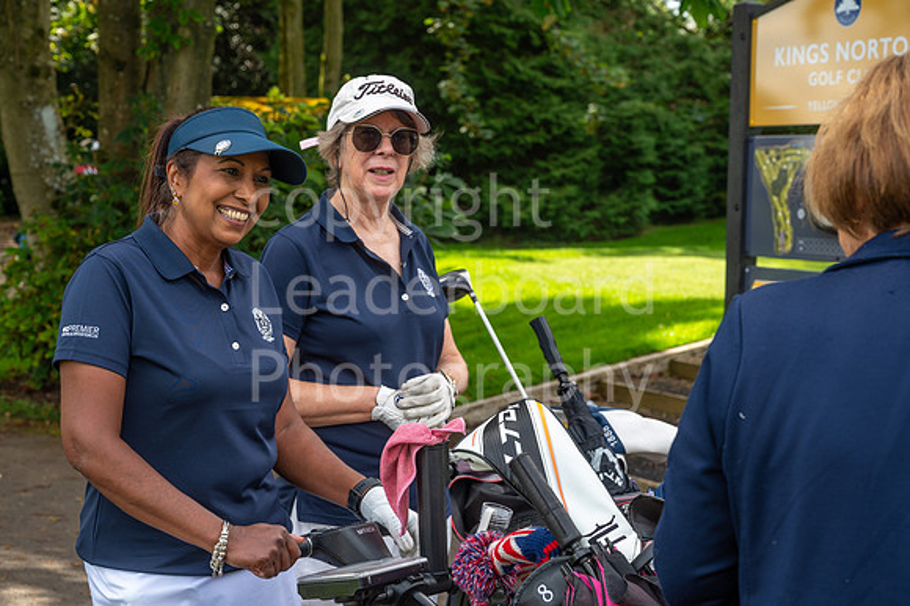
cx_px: 455
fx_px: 1768
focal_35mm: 70
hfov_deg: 28.9
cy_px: 303
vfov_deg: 19.4
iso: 160
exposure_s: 1/160
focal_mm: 70
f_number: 7.1
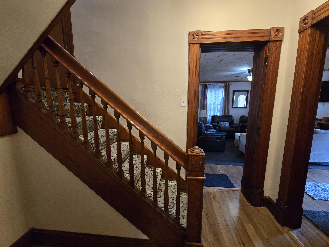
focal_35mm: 13
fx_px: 124
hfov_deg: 106.2
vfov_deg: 89.9
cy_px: 124
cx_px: 164
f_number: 2.2
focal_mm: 2.2
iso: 800
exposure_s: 1/60
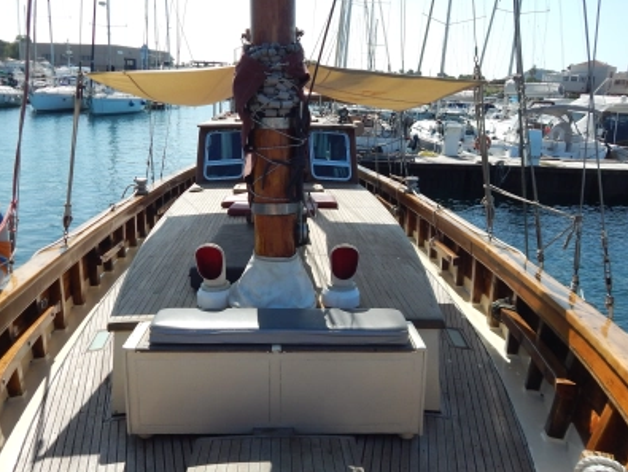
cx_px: 291
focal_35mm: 32
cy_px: 242
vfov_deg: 44.2
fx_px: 581
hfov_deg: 56.7
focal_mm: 4
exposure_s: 1/640
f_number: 6
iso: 125
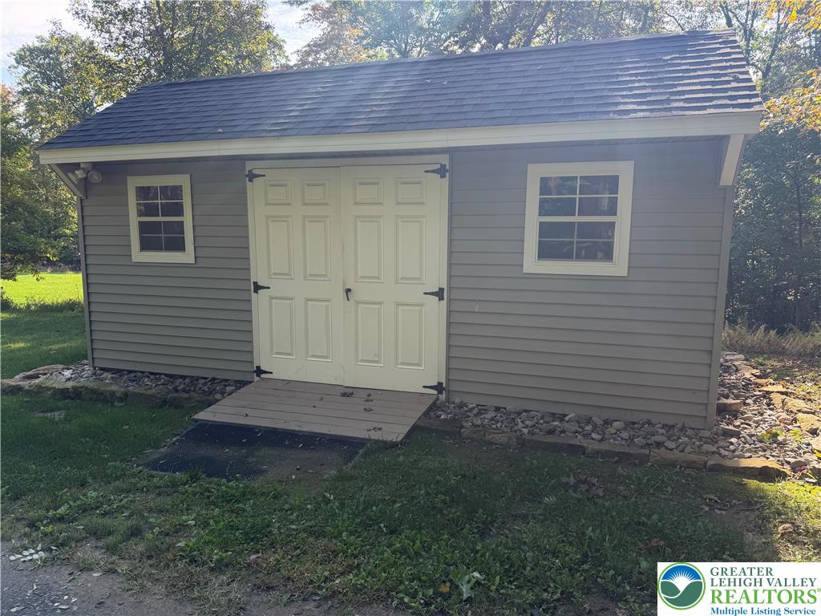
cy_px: 308
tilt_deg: -9.0
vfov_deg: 56.8
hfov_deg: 71.6
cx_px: 410
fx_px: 569
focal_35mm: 24
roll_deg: +0.4
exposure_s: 1/955
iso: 80
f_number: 1.78
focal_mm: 6.76
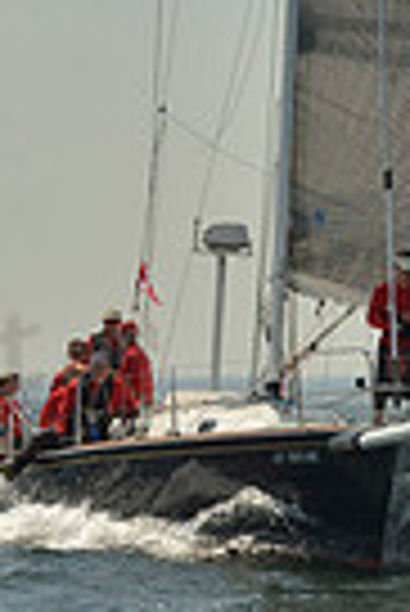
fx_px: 5435
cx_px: 394
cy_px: -351
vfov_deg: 6.4
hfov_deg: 4.3
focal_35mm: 319
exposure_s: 1/1250
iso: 200
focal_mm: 75
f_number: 9
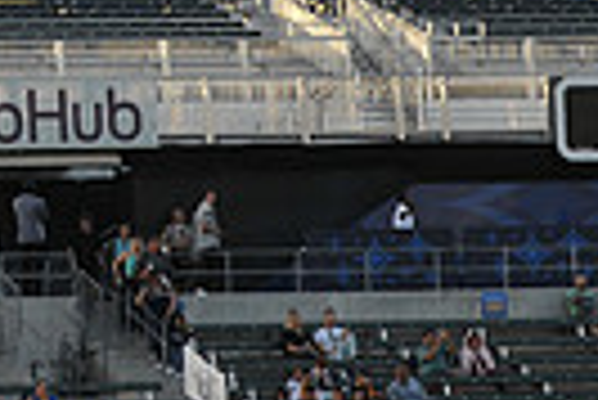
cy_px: -427
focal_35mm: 457
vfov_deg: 3.0
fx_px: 7599
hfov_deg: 4.5
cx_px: -432
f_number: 9
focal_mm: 105
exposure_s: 1/320
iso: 400
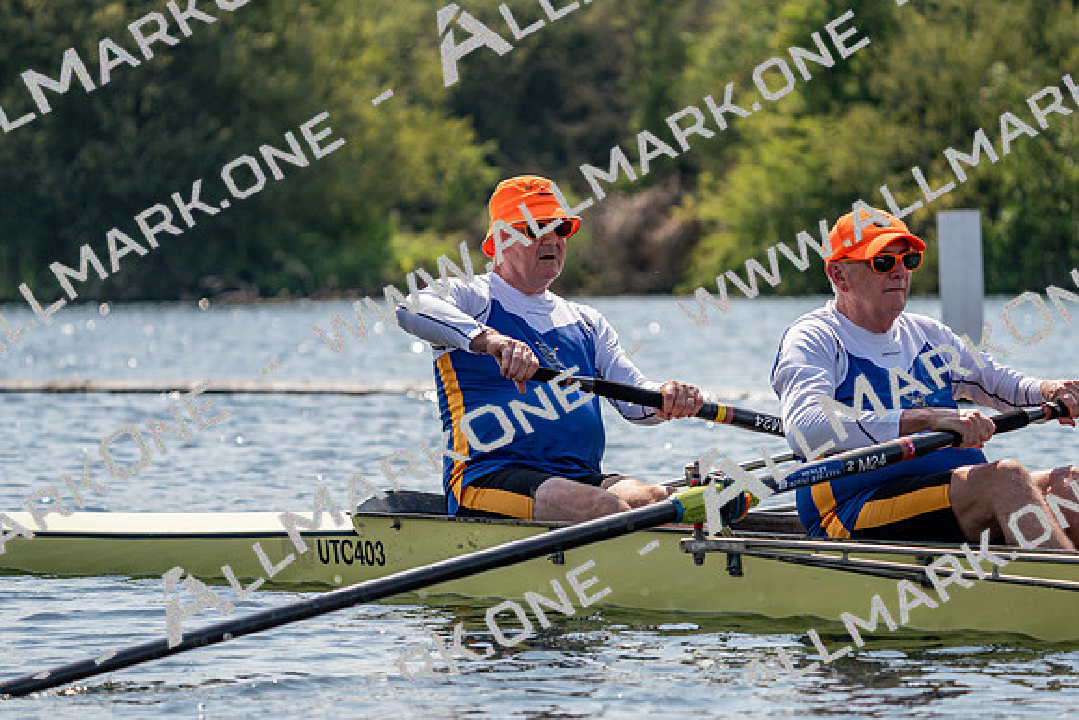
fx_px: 5996
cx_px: 540
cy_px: 360
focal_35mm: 200
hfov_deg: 10.3
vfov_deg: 6.9
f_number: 5.6
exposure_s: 1/1600
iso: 160
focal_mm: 200
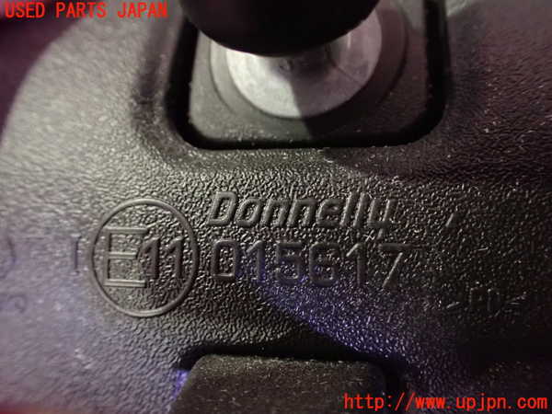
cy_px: 207
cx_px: 276
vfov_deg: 46.8
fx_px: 478
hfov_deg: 60.0
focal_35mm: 30
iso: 1250
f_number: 2.3
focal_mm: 5.4
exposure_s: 1/30
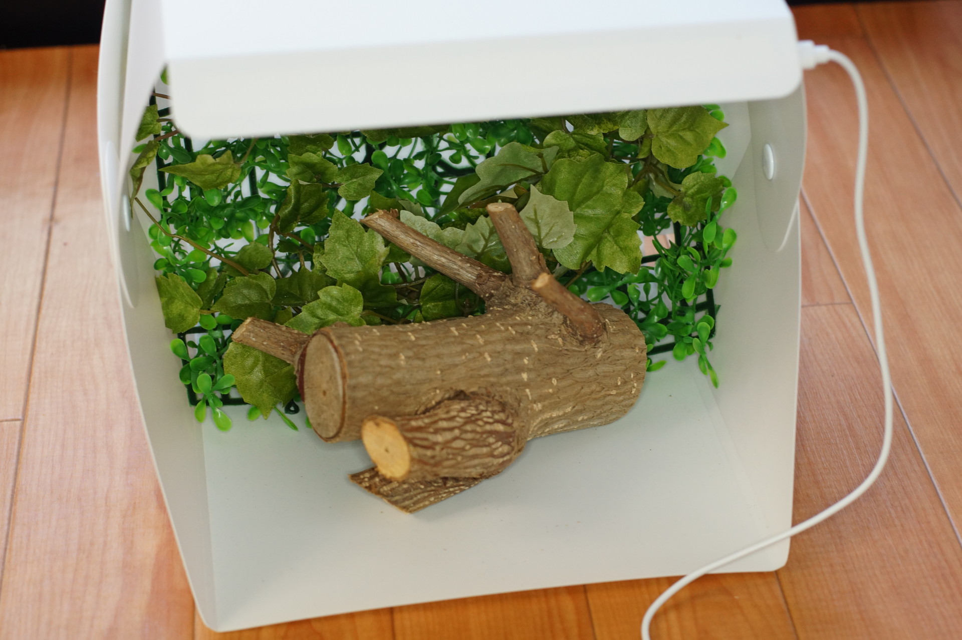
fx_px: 2003
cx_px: 481
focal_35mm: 75
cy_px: 320
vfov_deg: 18.2
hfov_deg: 27.0
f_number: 4
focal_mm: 50
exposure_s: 1/80
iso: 640
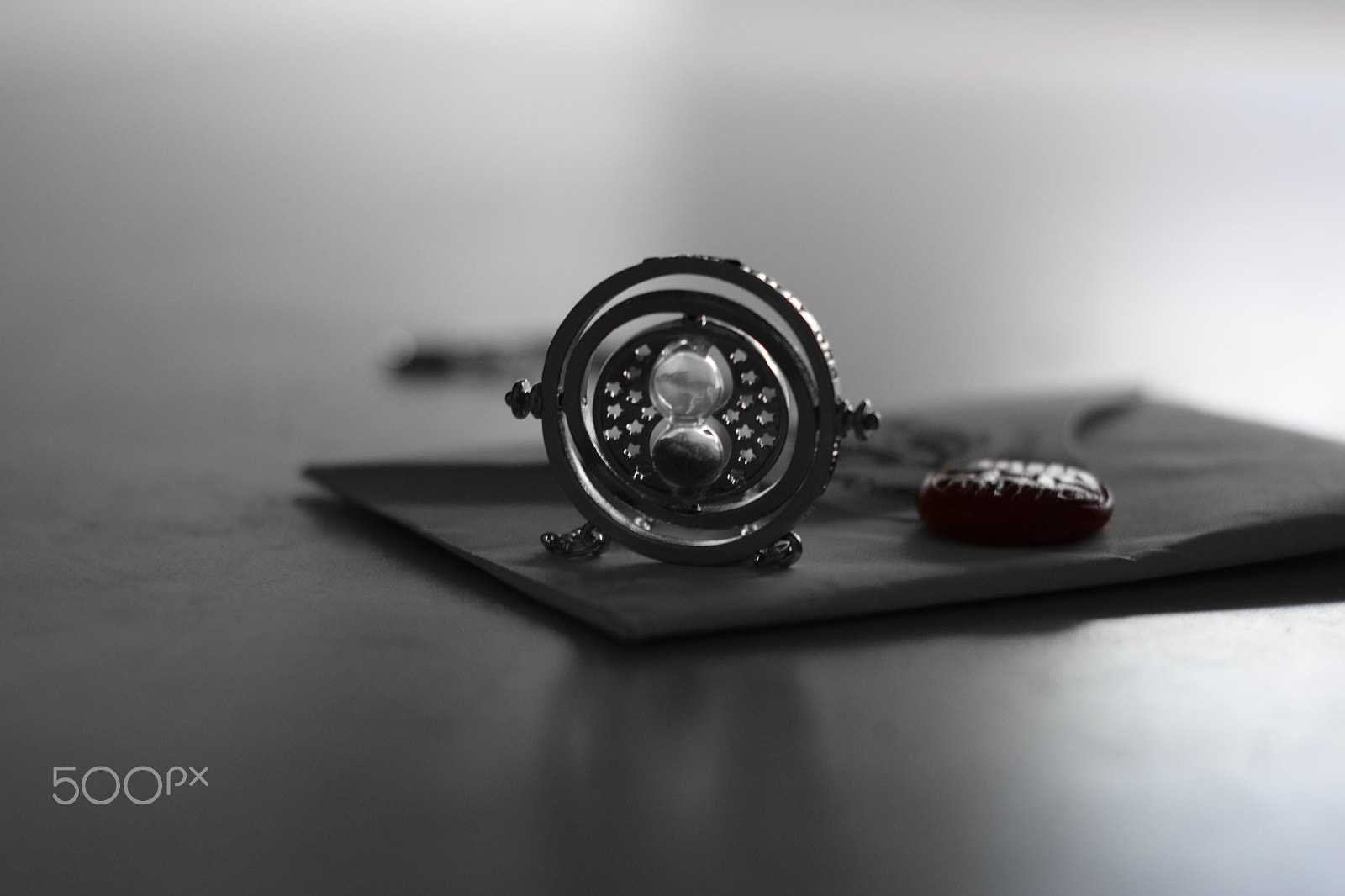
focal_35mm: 75
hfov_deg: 27.0
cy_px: 448
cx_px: 672
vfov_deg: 18.2
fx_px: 2801
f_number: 2.5
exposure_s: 1/60
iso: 800
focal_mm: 50
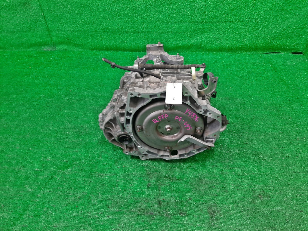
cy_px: 116
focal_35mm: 26
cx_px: 154
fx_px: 231
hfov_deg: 67.3
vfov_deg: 53.1
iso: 102
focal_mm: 3.93
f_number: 1.7
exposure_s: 1/50
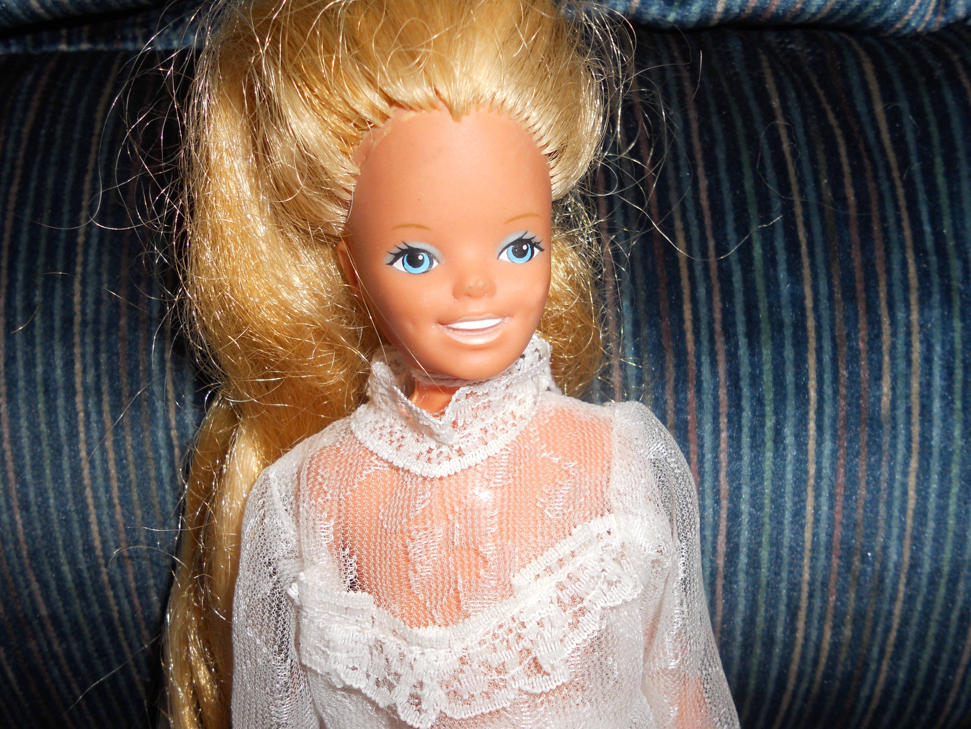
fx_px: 898
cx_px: 486
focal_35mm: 32
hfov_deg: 56.8
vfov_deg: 44.2
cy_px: 364
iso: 80
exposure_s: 1/25
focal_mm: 5.8
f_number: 8.8
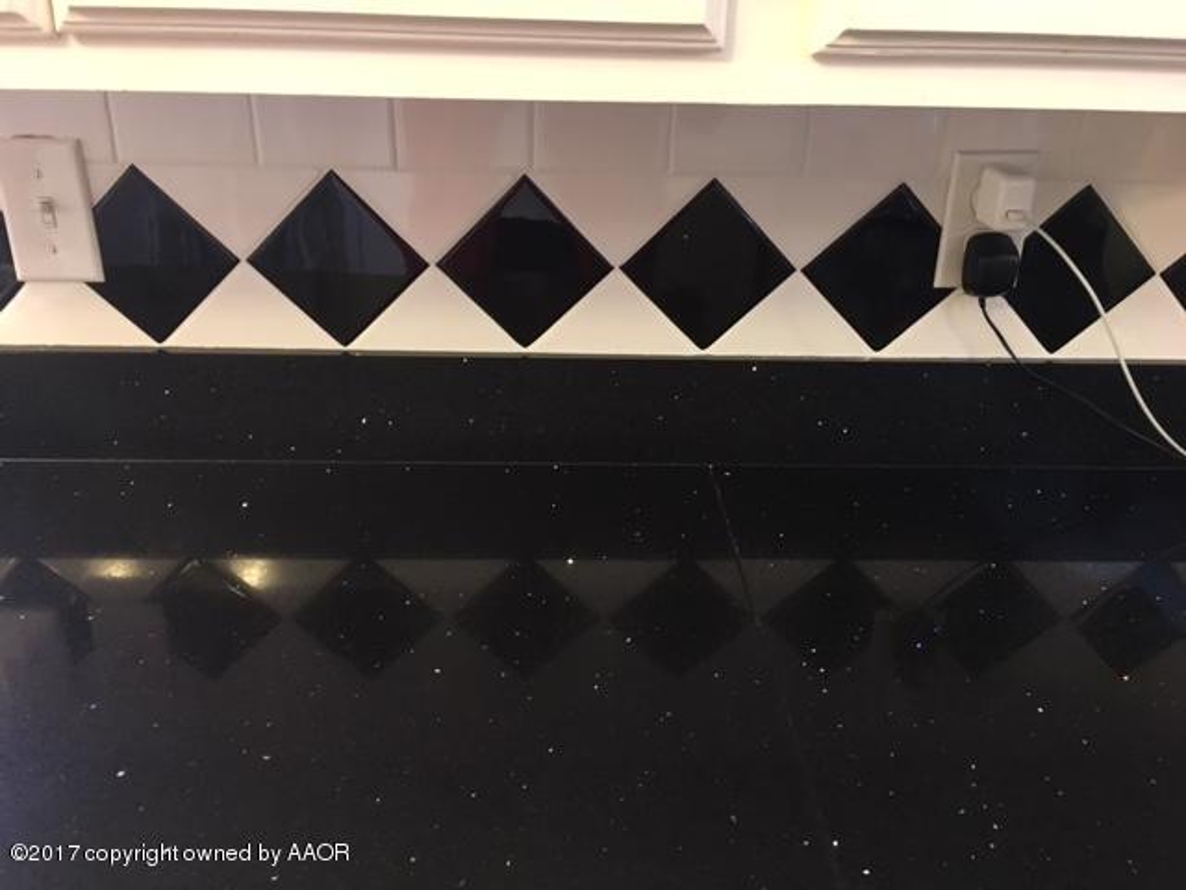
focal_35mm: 29
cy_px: 445
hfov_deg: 61.7
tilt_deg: -25.3
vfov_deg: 48.2
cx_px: 593
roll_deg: -1.6
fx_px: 994
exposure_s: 1/15
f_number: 2.2
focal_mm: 4.15
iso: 250
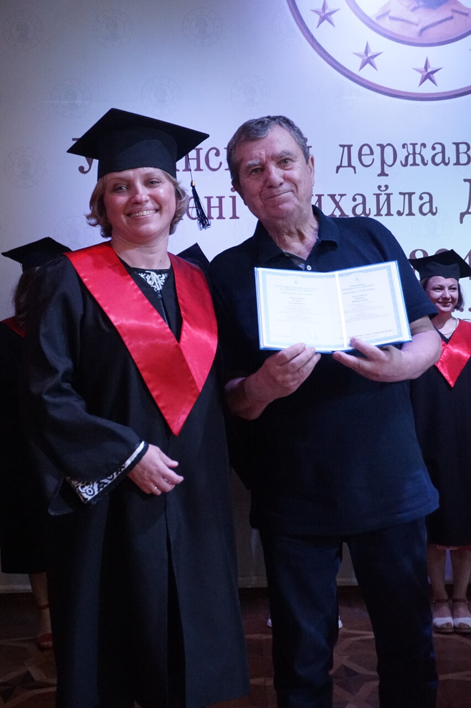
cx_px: 236
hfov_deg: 29.8
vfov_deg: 43.6
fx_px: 884
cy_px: 354
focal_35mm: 45
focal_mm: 30
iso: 3200
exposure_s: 1/320
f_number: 5
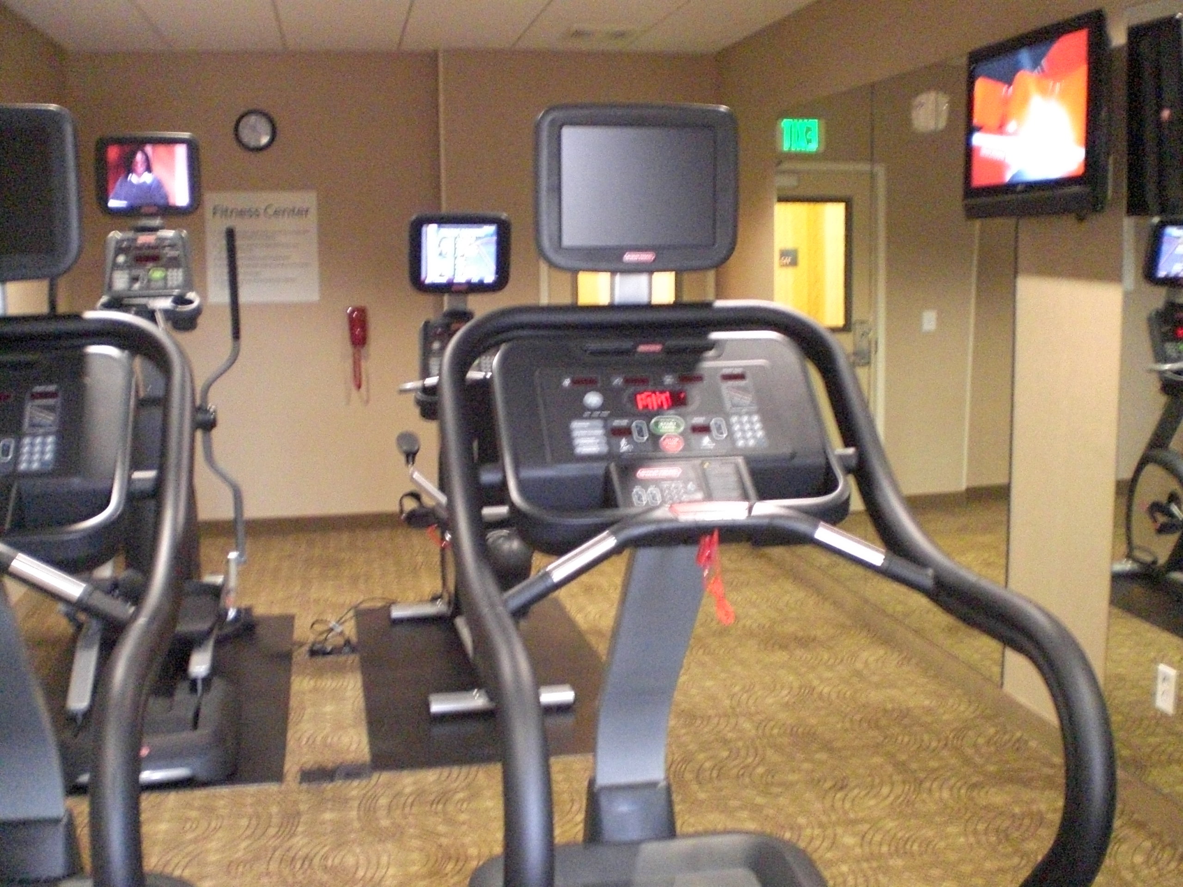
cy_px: 444
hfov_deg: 49.0
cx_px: 592
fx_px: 1299
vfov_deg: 37.7
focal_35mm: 38
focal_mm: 6.3
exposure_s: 1/15
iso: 800
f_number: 3.1
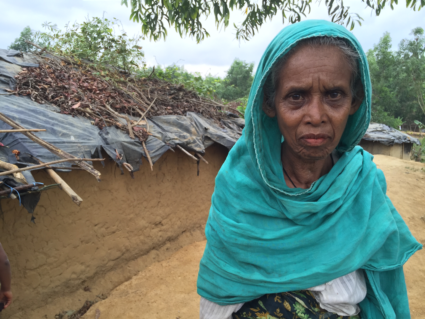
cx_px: 212
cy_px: 160
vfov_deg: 48.2
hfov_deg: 61.7
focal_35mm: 29
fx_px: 356
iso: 32
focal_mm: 4.15
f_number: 2.2
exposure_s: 1/139
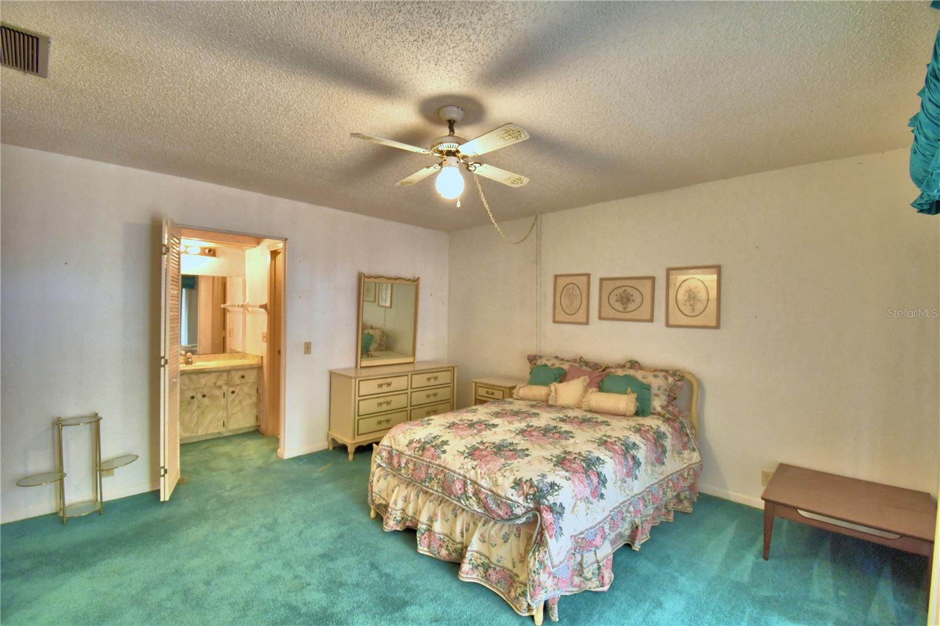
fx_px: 392
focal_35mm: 15
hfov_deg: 100.4
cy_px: 313
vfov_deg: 77.3
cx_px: 470
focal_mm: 10
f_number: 4.5
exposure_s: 1/30
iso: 560
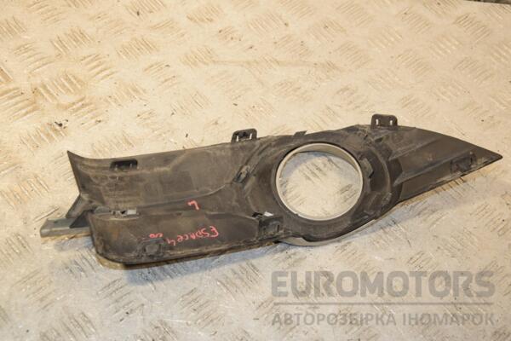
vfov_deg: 23.8
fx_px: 809
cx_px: 256
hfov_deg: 35.1
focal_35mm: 57
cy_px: 170
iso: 800
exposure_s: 1/200
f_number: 6.3
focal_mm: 38
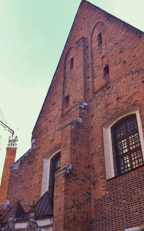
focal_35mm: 44
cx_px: 85
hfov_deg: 29.1
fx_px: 277
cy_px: 125
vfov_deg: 45.2
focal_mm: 3.85
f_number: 2.8
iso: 80
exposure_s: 1/155
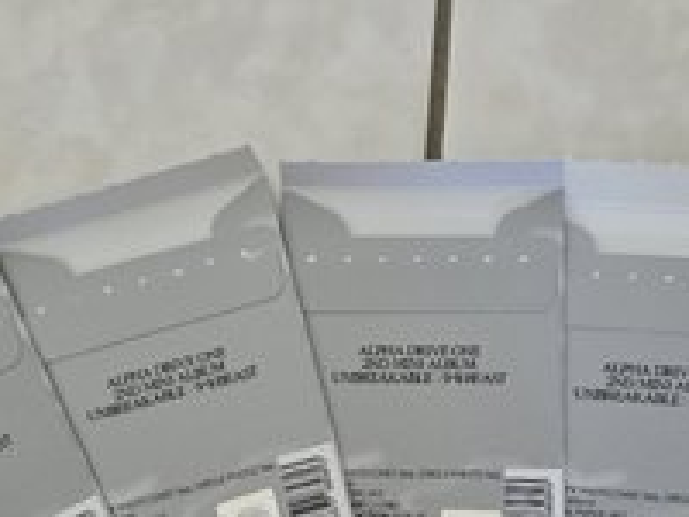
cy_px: 400
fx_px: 916
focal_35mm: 46
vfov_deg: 30.9
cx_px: 407
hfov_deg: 41.1
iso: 200
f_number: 1.7
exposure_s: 1/66.2
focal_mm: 6.3
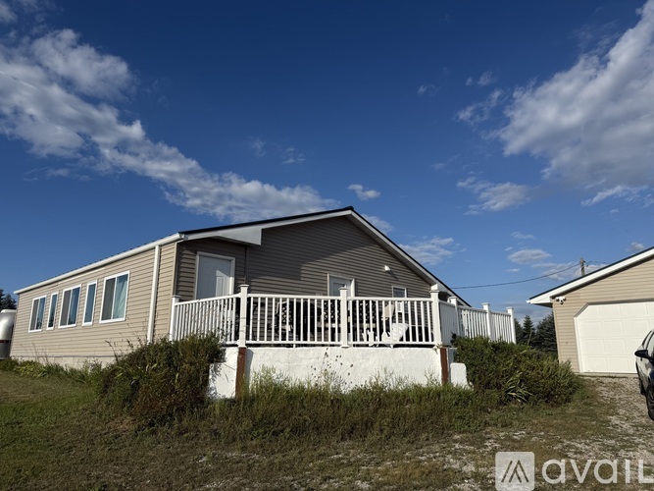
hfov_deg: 71.6
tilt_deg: +13.5
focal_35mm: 24
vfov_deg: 56.8
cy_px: 246
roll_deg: -0.4
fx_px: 453
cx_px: 327
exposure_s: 1/8130
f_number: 1.78
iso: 80
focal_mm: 6.76
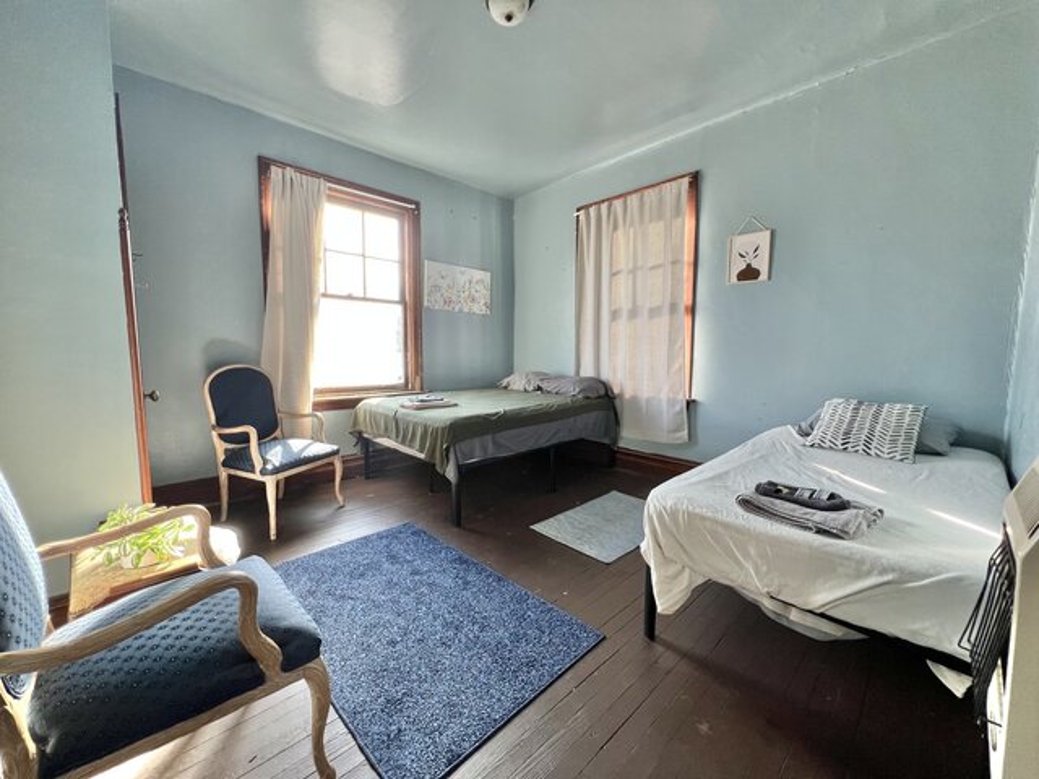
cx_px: 520
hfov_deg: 106.2
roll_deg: -0.5
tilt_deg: -5.7
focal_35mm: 13
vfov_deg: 89.9
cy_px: 390
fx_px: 390
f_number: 1.8
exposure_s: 1/99
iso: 80
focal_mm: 1.57
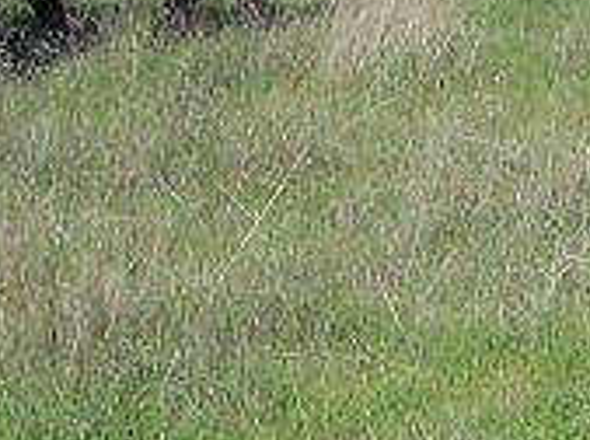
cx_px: 820
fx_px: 4235
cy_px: -112
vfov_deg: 5.9
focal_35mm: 249
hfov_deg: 7.8
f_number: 3.2
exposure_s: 1/1000
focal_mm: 7.3
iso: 80
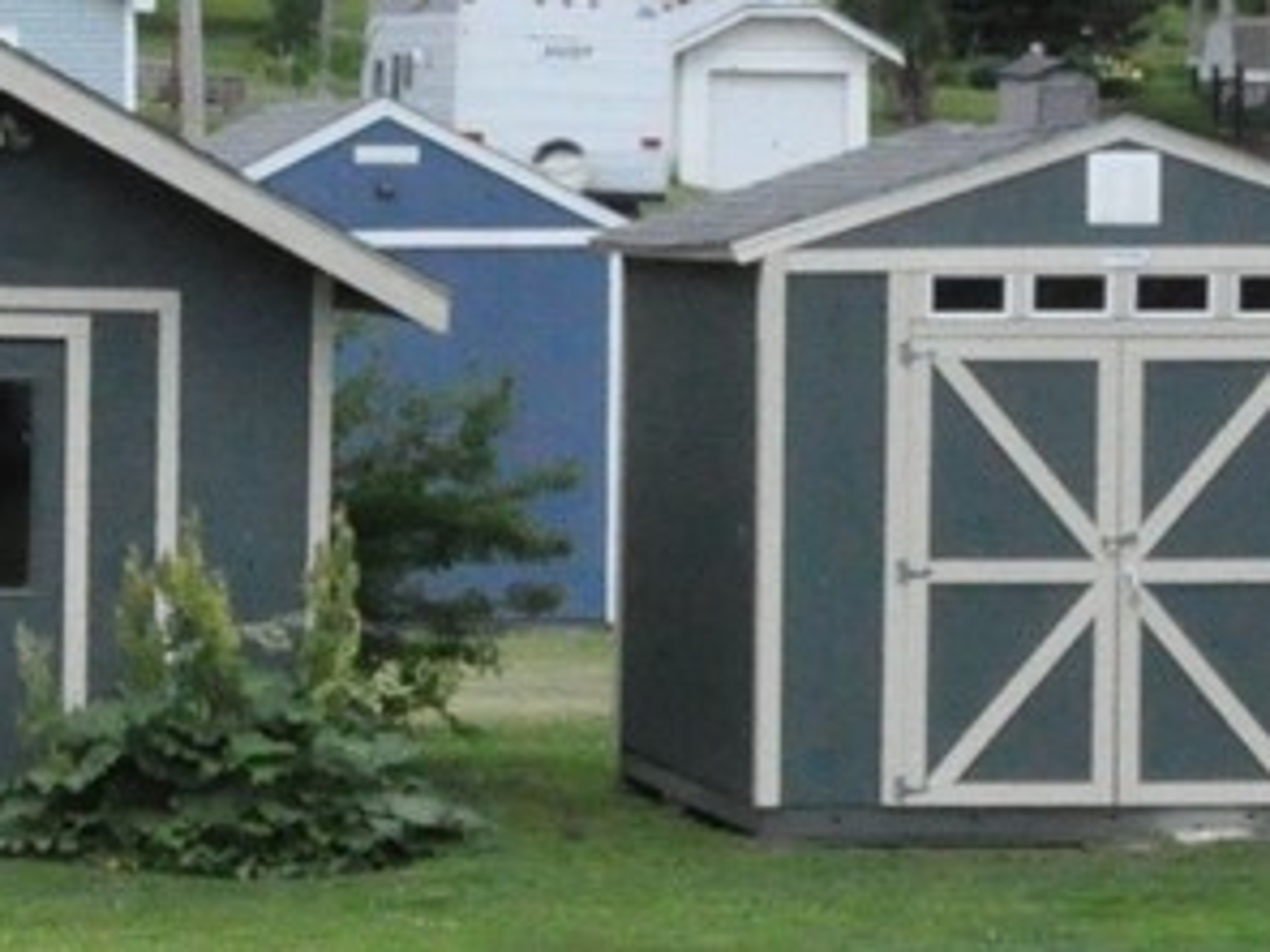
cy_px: 808
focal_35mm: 207
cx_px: -112
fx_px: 7586
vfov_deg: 7.2
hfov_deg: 9.5
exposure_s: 1/640
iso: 3200
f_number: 25
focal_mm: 25
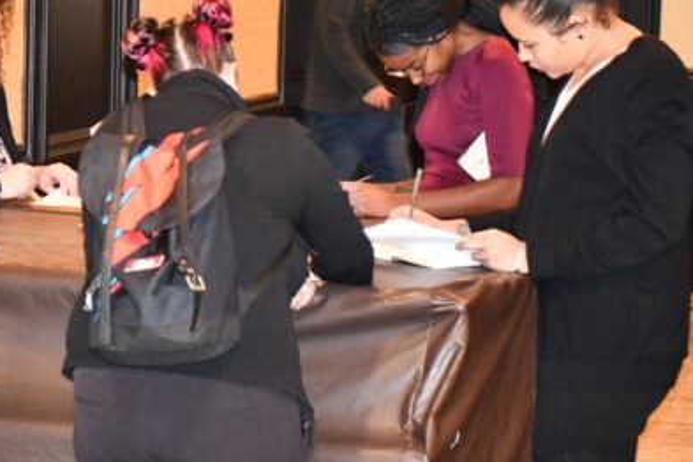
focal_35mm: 164
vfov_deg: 8.4
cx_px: 272
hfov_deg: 12.5
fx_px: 3157
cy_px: 139
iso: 5600
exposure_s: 1/60
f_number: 4.8
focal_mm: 56
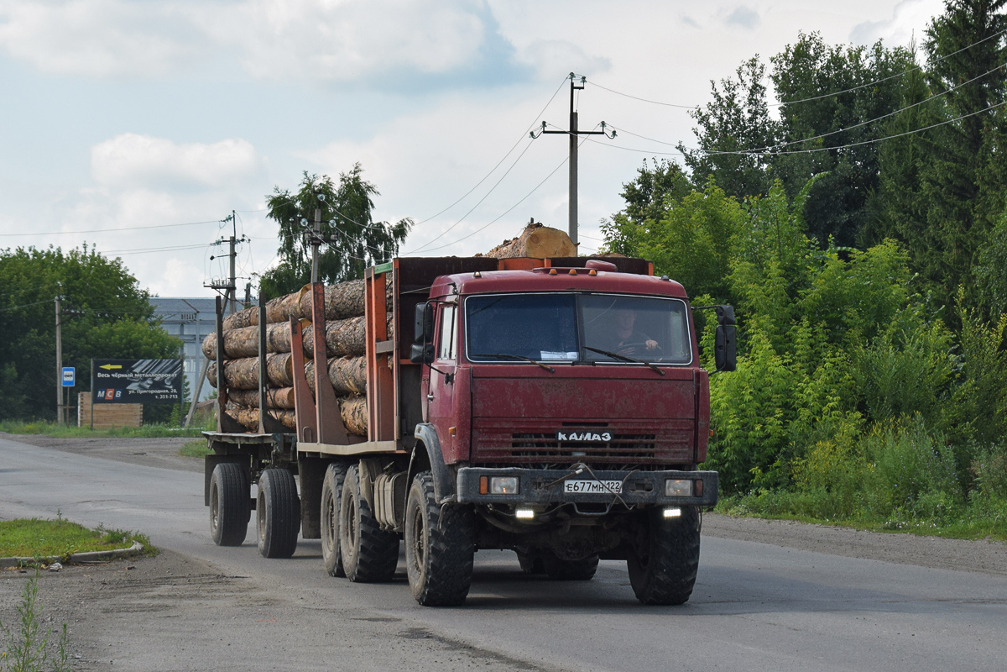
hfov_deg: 24.6
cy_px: 336
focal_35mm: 82
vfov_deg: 16.6
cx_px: 504
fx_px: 2308
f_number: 6.3
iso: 400
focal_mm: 55
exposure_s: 1/1000
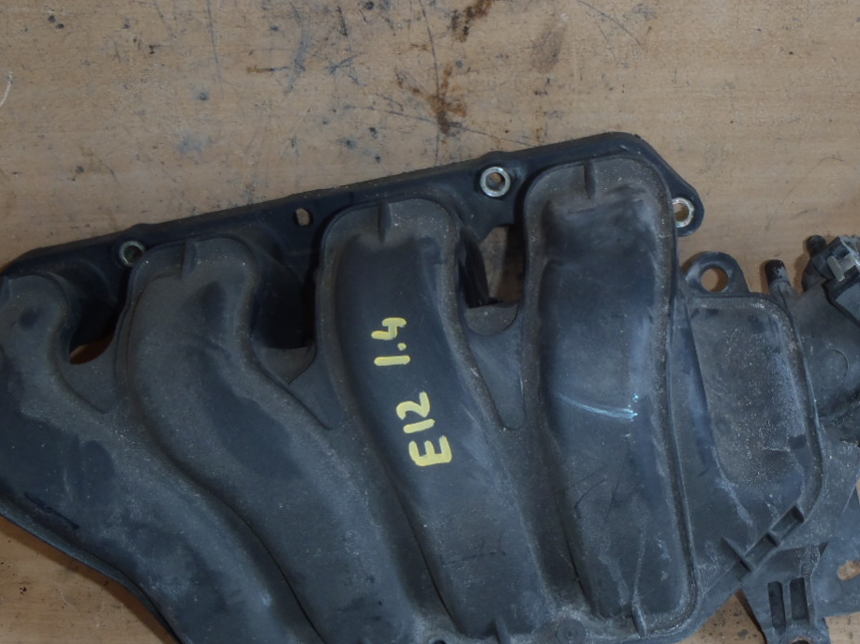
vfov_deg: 27.5
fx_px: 1316
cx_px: 478
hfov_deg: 36.1
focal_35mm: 53
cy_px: 364
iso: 100
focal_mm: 6.83
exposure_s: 1/40
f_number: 4.6
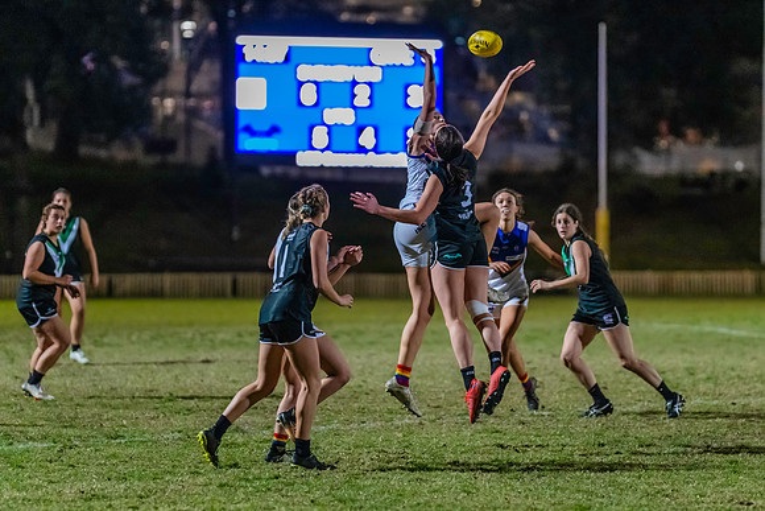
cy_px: 243
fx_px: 4512
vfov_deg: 6.5
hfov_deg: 9.7
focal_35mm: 212
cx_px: 451
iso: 10000
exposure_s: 1/1000
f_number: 2.8
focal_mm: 180
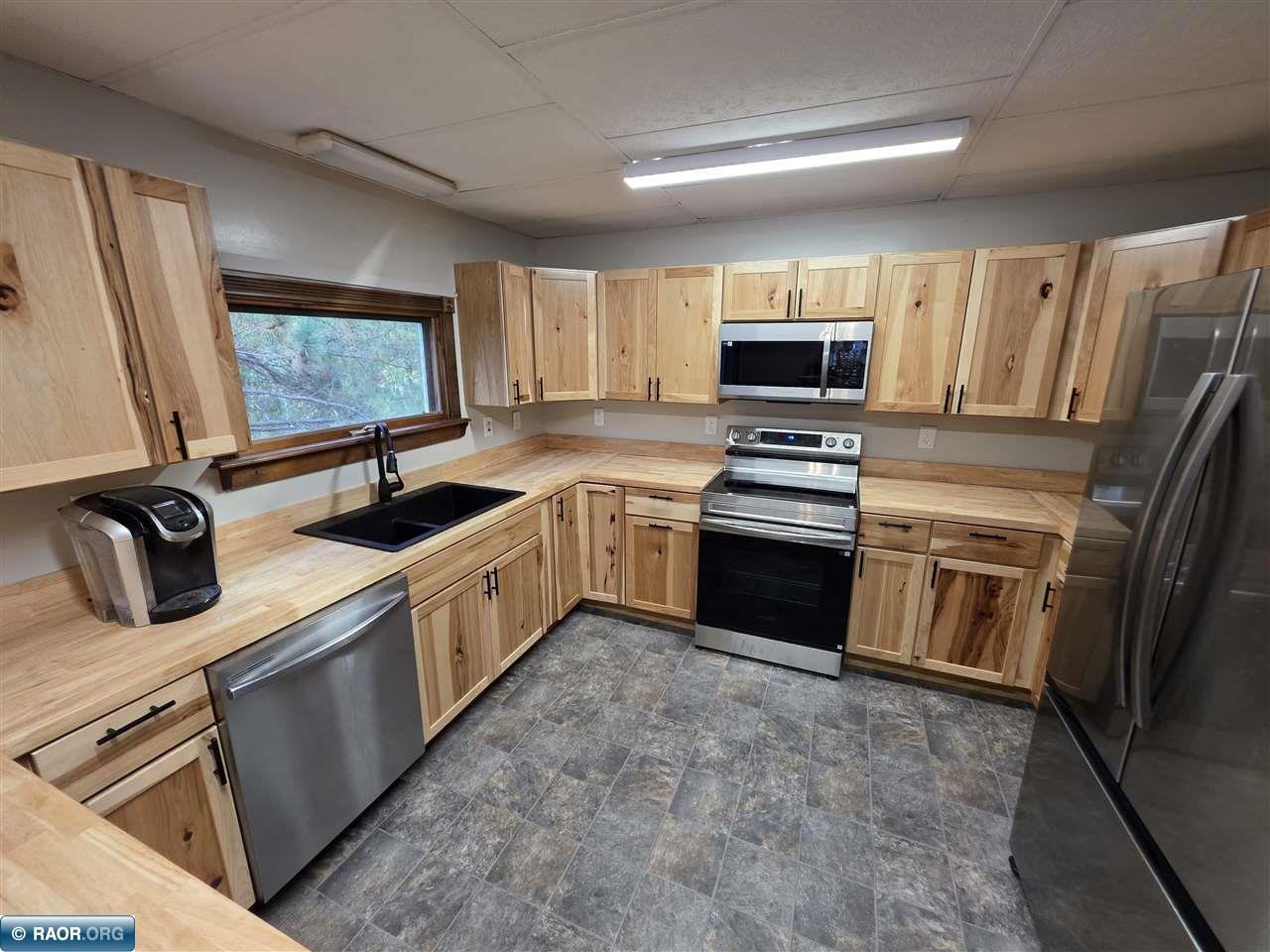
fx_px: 477
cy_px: 476
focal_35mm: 13
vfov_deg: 89.9
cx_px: 635
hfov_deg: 106.2
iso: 200
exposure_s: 1/60
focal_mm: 2.2
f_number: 1.9
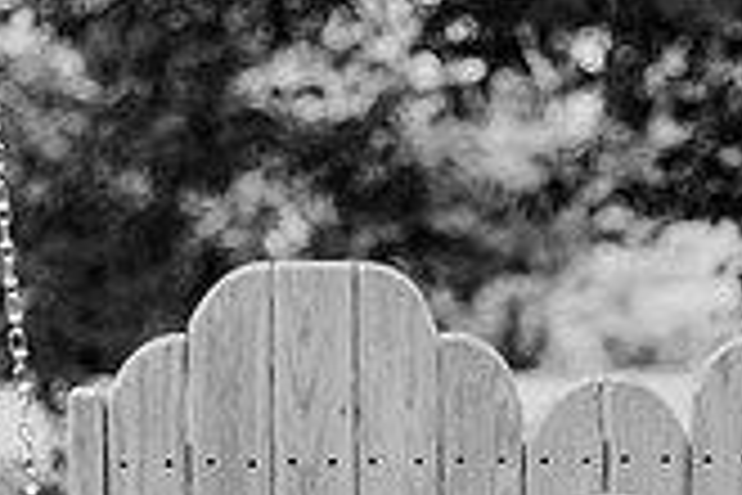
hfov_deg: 11.6
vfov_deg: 7.7
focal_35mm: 176
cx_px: 652
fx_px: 3627
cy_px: 673
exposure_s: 1/640
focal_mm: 50
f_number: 2.2
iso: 200
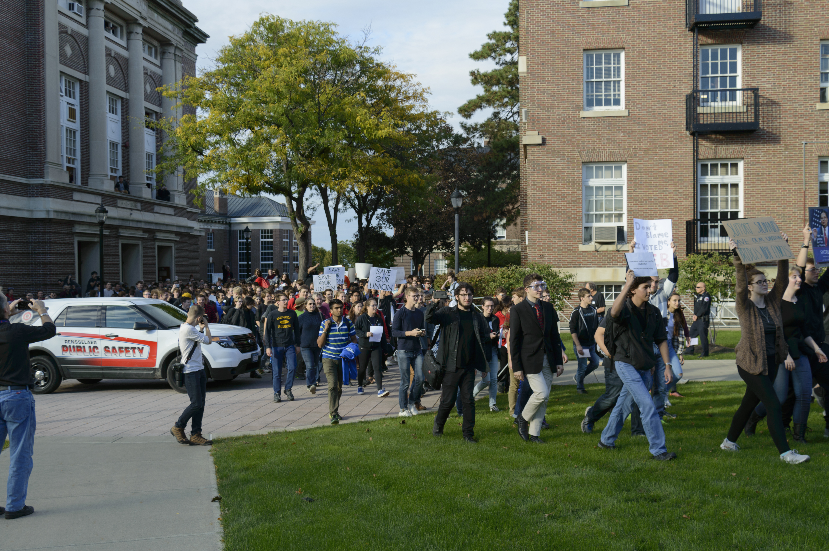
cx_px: 414
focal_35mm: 36
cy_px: 276
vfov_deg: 36.8
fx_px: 828
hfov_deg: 53.2
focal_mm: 24
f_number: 5
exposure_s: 1/200
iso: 100
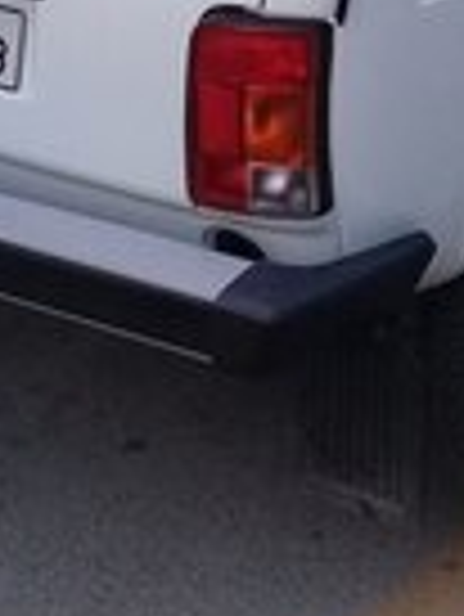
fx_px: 1999
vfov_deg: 16.7
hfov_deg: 13.2
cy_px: -153
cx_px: 351
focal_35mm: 112
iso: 64
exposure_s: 1/100
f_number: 2.2
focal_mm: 3.3
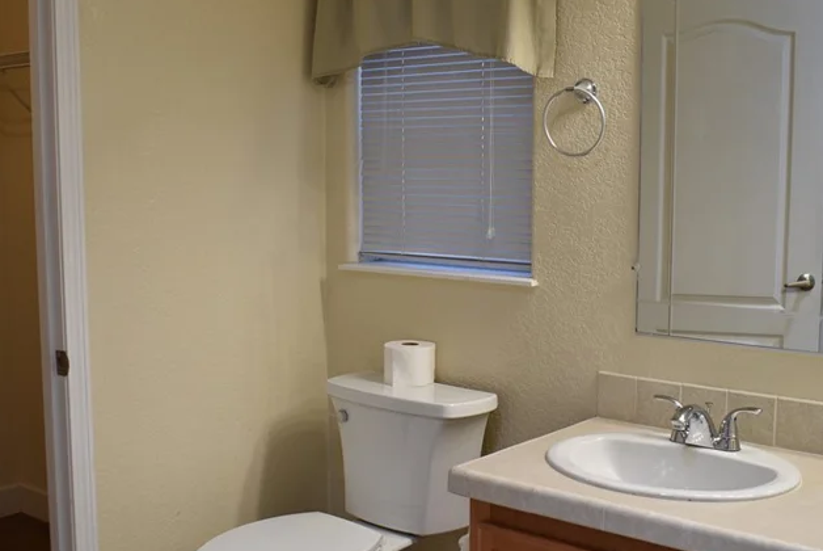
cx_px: 375
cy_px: 295
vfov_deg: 30.6
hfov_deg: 44.4
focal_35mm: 44
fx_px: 1007
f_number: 4.5
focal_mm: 18
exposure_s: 1/80
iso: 400
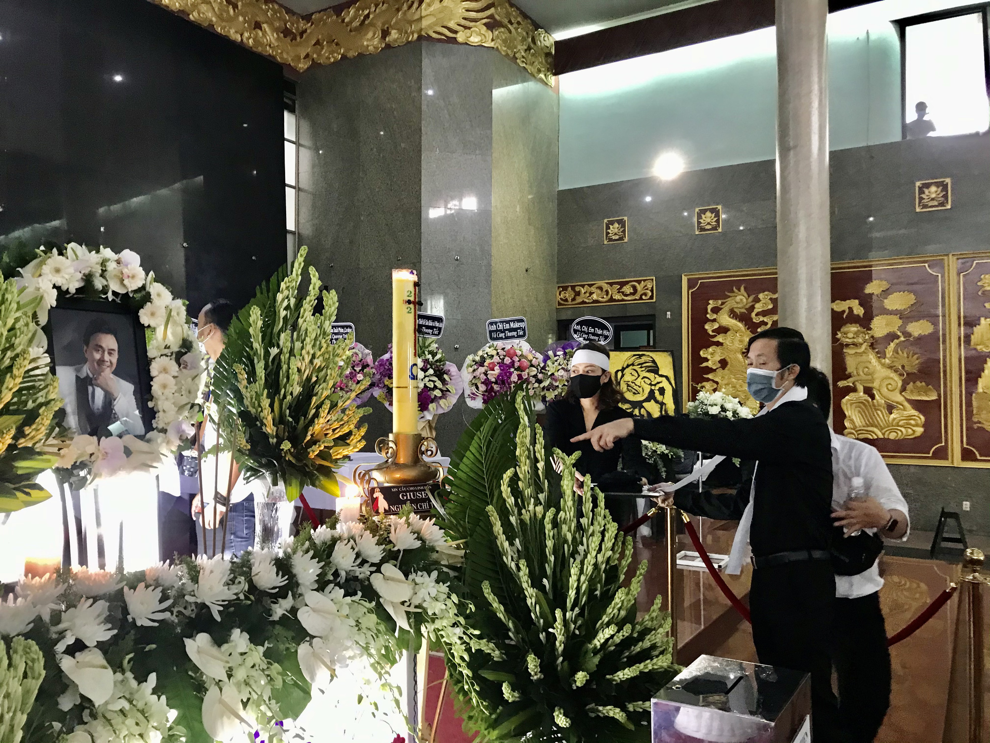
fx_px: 801
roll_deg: +0.4
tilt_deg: +1.3
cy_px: 372
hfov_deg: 63.4
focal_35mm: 28
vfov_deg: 49.7
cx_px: 495
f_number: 1.8
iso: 100
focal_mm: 3.99
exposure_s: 1/14
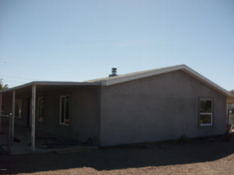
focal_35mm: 38
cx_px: 117
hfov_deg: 49.0
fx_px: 257
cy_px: 88
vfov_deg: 37.7
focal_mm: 6.3
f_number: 7.8
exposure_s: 1/386
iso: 125
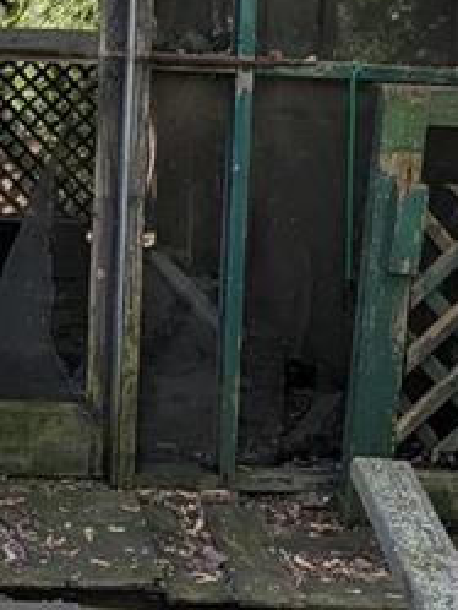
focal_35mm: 77
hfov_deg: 18.7
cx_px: 5
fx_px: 1357
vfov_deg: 25.1
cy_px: 159
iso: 30
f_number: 2.2
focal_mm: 2.22
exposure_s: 1/381
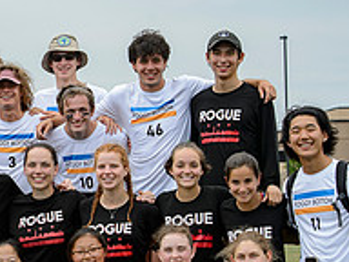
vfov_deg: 7.3
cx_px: -85
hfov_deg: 9.6
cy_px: 184
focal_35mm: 203
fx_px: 2047
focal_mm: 70
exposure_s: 1/640
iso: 500
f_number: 7.1
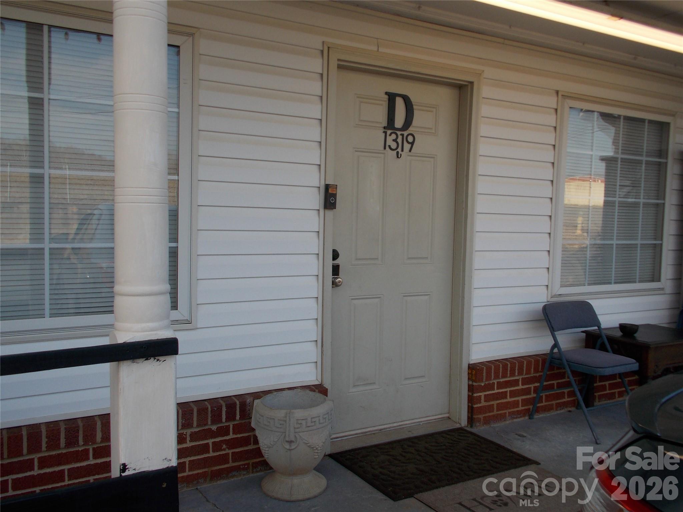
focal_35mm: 30
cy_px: 256
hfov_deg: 60.0
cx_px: 342
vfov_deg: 46.8
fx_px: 592
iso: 80
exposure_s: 1/320
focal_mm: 5.3
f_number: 3.3
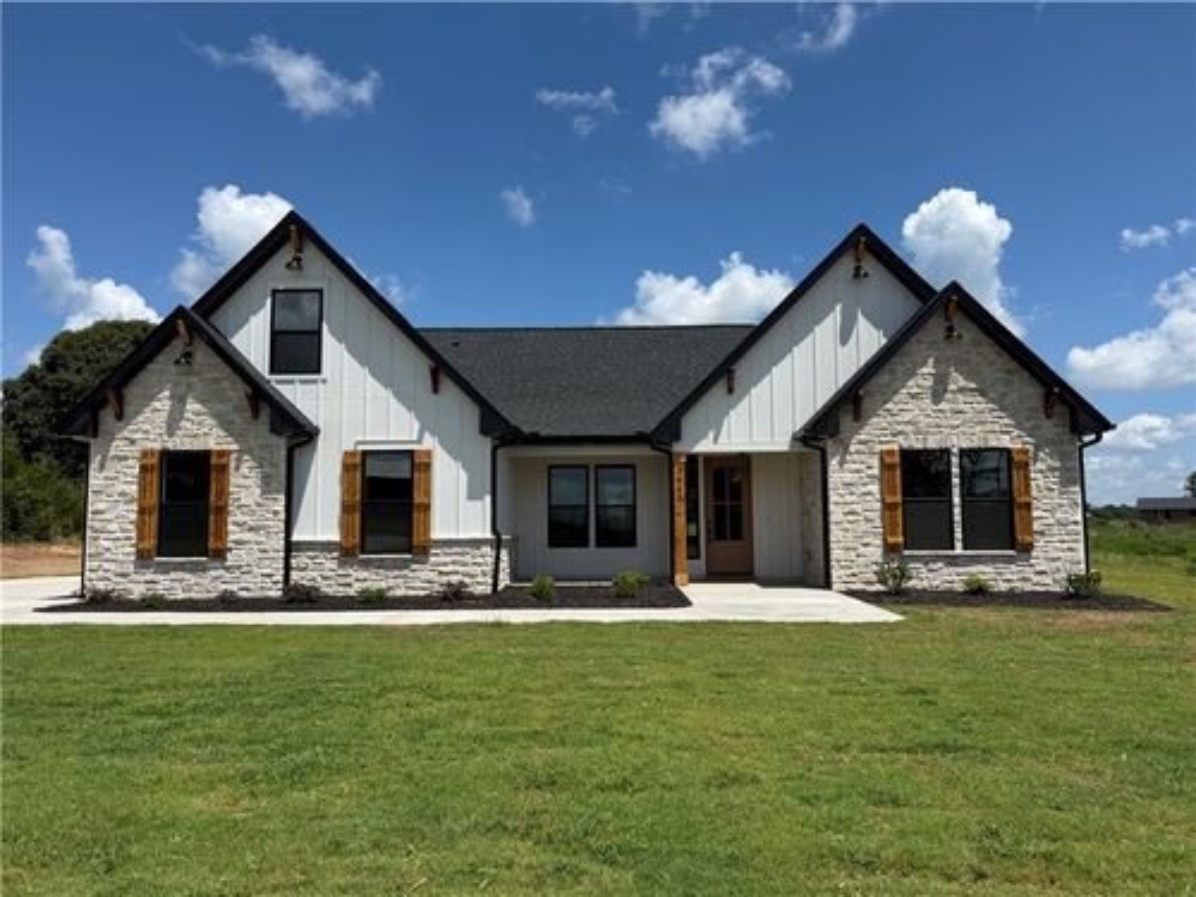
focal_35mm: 24
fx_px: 829
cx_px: 598
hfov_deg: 71.6
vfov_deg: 56.8
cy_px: 448
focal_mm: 6.76
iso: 80
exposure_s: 1/6173
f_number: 1.78
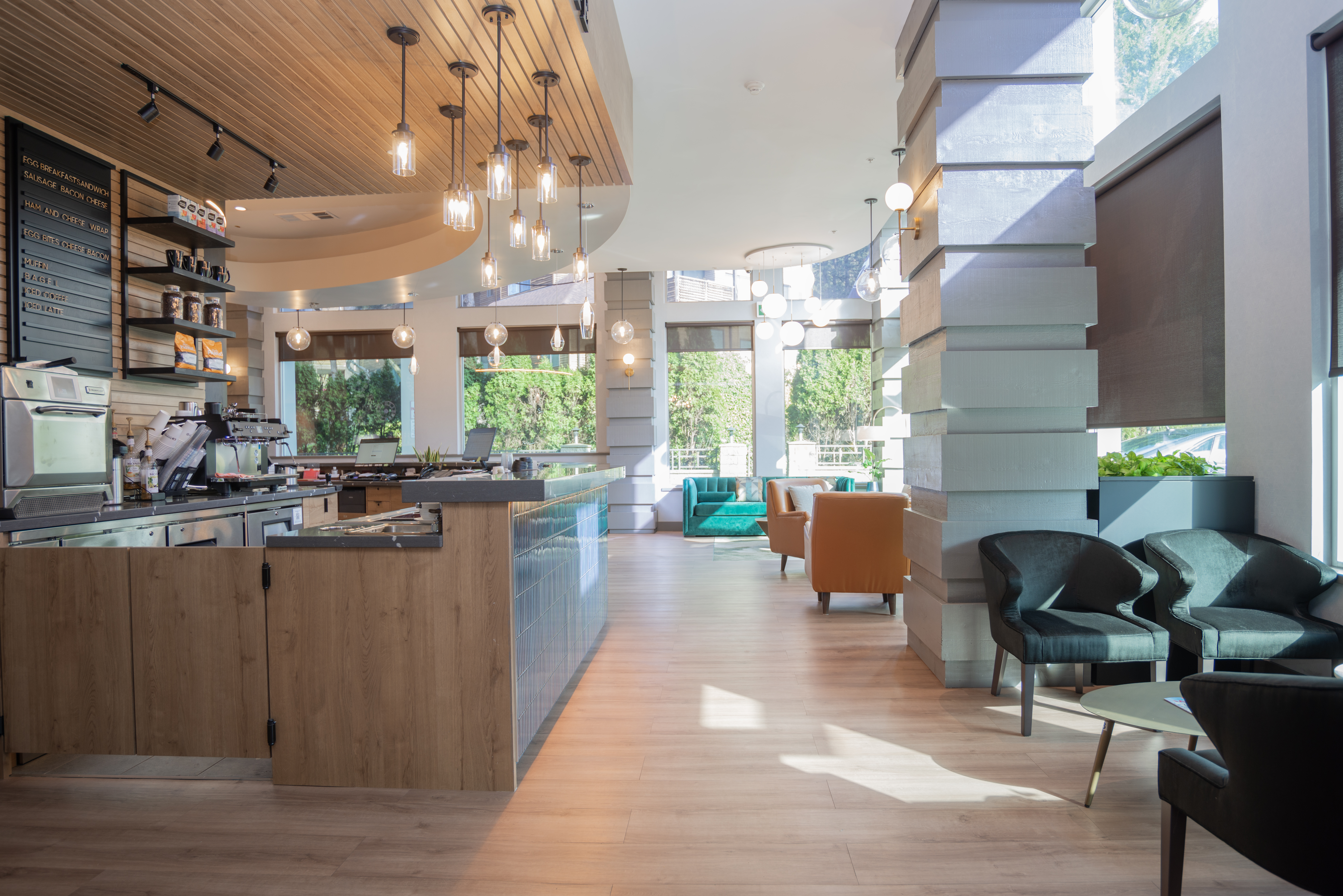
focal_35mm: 20
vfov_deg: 62.0
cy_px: 448
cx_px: 672
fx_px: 746
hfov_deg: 84.0
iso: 100
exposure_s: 1/13
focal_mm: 20
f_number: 4
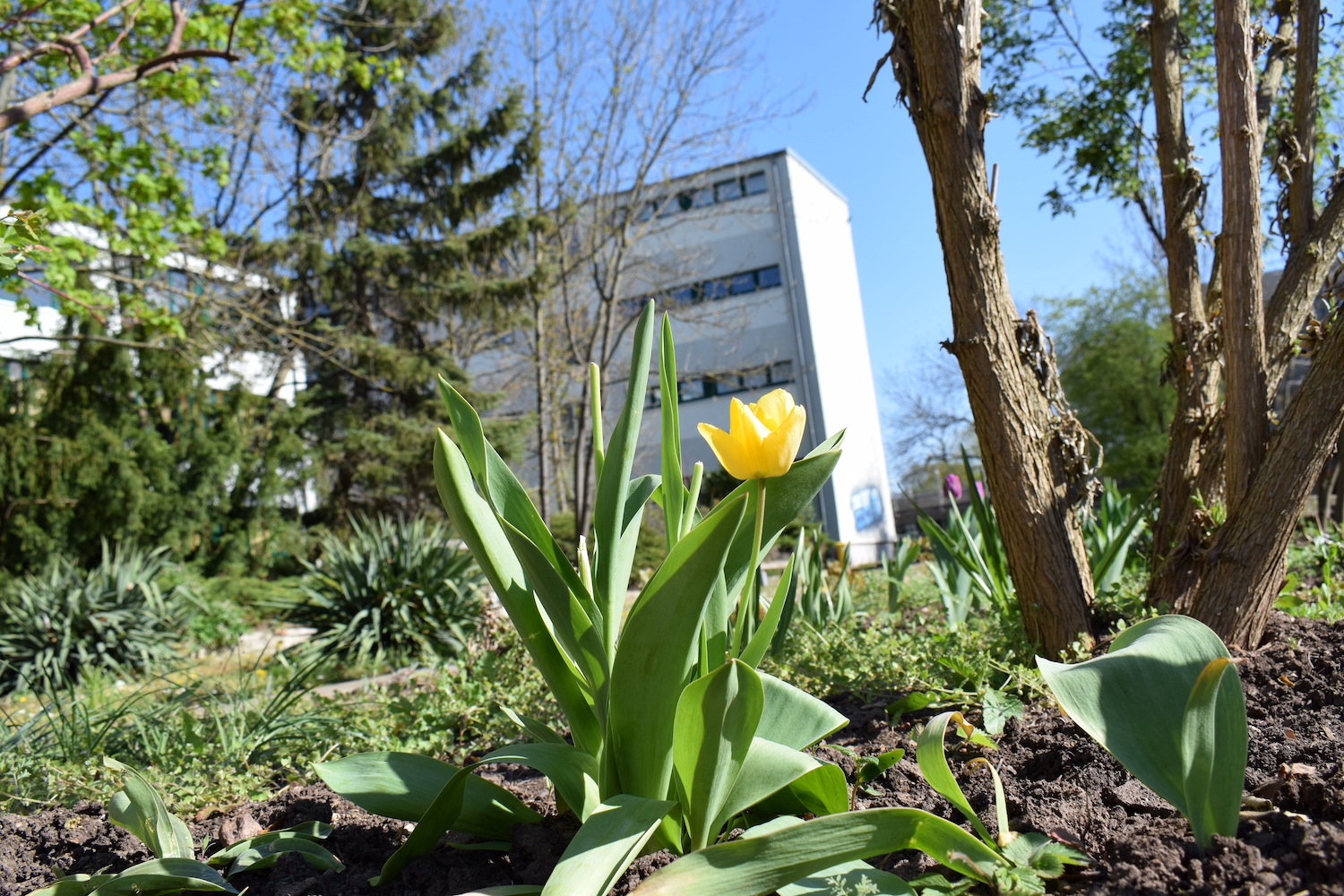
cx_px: 672
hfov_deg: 57.2
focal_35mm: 33
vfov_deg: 40.0
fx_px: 1232
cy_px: 448
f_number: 9
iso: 200
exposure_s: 1/320
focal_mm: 22
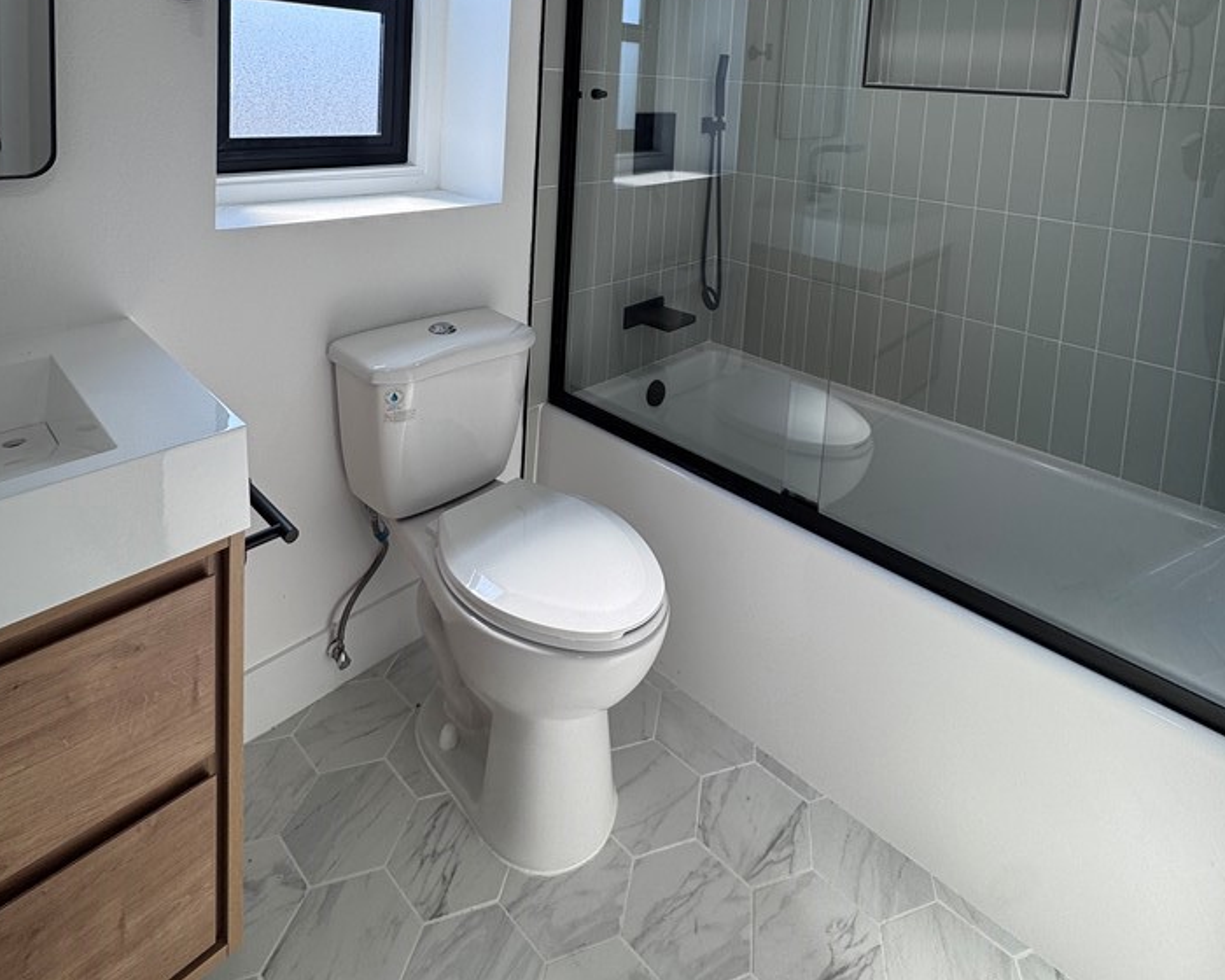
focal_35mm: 20
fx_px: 725
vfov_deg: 60.2
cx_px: 621
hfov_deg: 80.4
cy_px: 142
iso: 40
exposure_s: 1/144
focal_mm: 2.22
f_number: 2.2
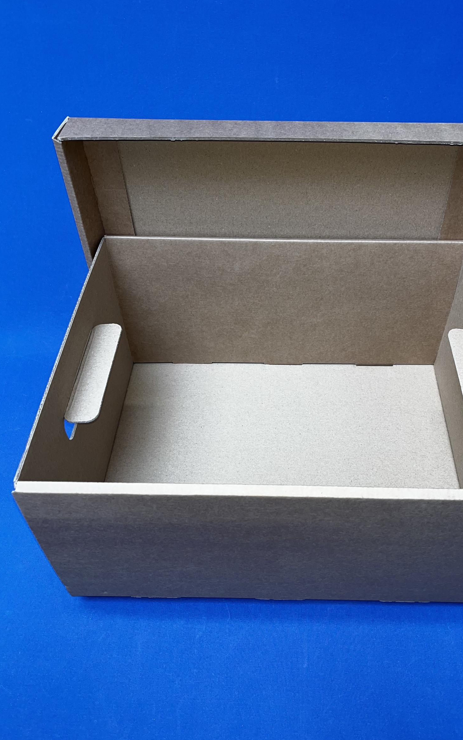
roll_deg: +0.7
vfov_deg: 62.8
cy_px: 346
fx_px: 606
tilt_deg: -44.6
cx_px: 279
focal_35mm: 30
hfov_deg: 41.6
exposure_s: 1/100
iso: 40
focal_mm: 5.1
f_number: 1.6
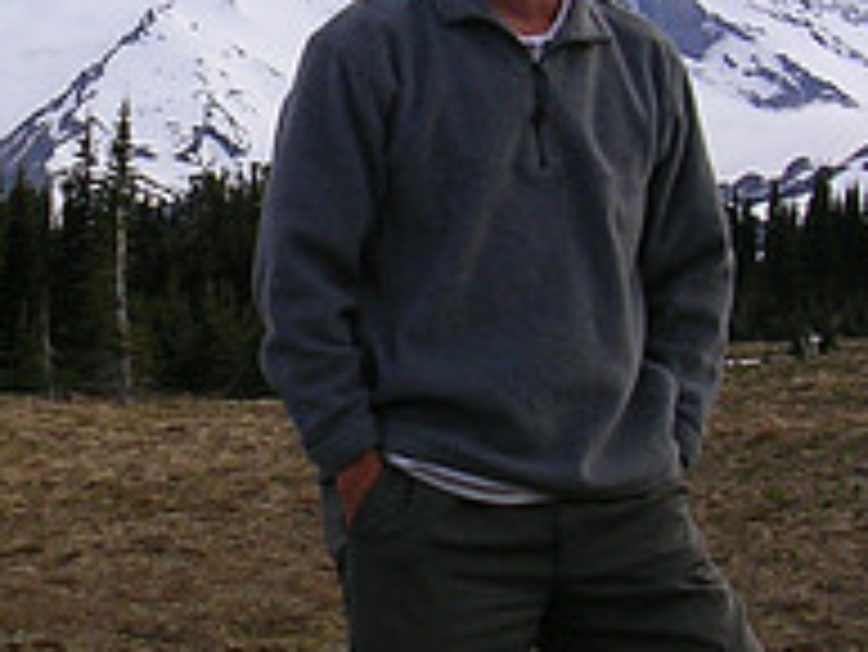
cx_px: 148
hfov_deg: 17.1
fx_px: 2860
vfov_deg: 13.0
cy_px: 160
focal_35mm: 114
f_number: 2.8
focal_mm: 5.8
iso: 50
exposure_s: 1/253
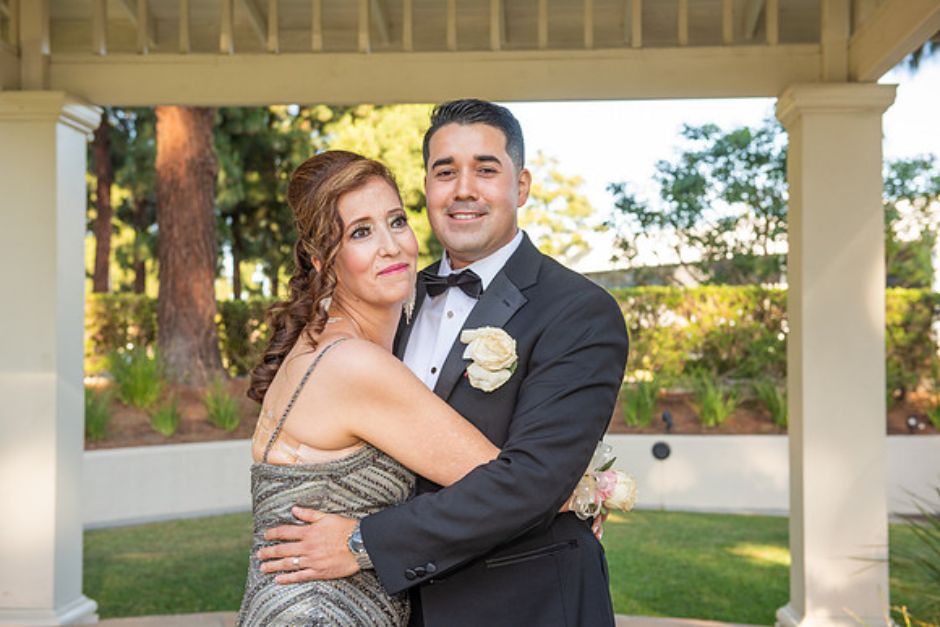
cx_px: 470
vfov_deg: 26.0
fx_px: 1358
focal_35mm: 52
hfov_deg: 38.2
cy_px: 314
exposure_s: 1/200
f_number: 5.6
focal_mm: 52
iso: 400
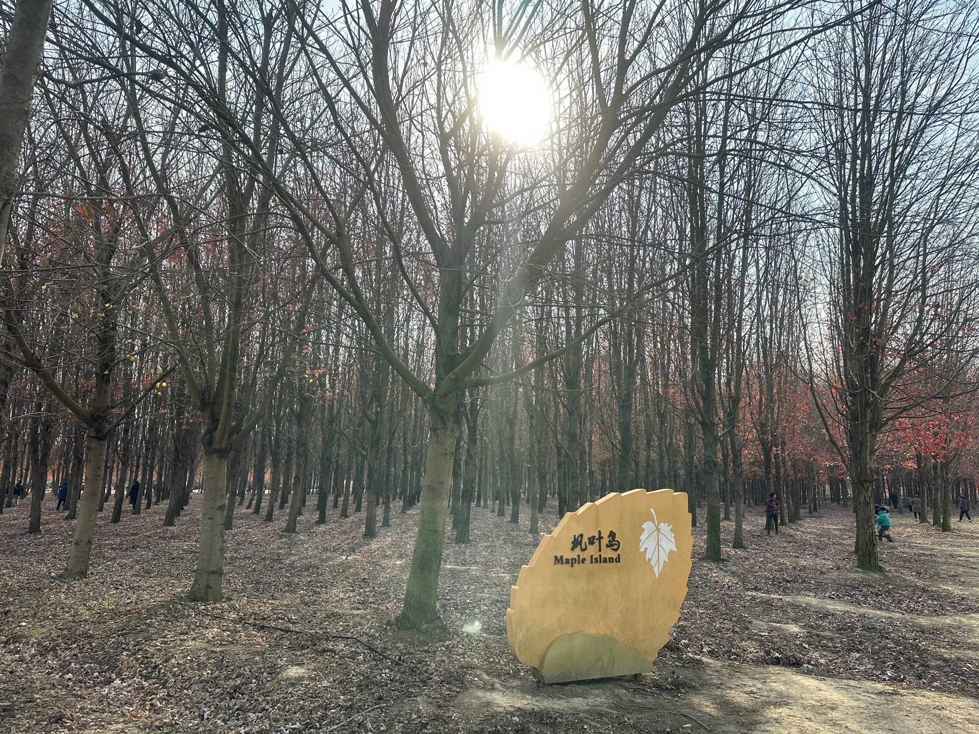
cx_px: 490
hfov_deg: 71.6
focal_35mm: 24
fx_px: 679
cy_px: 367
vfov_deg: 56.8
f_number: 1.78
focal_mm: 6.86
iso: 80
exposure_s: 1/2155
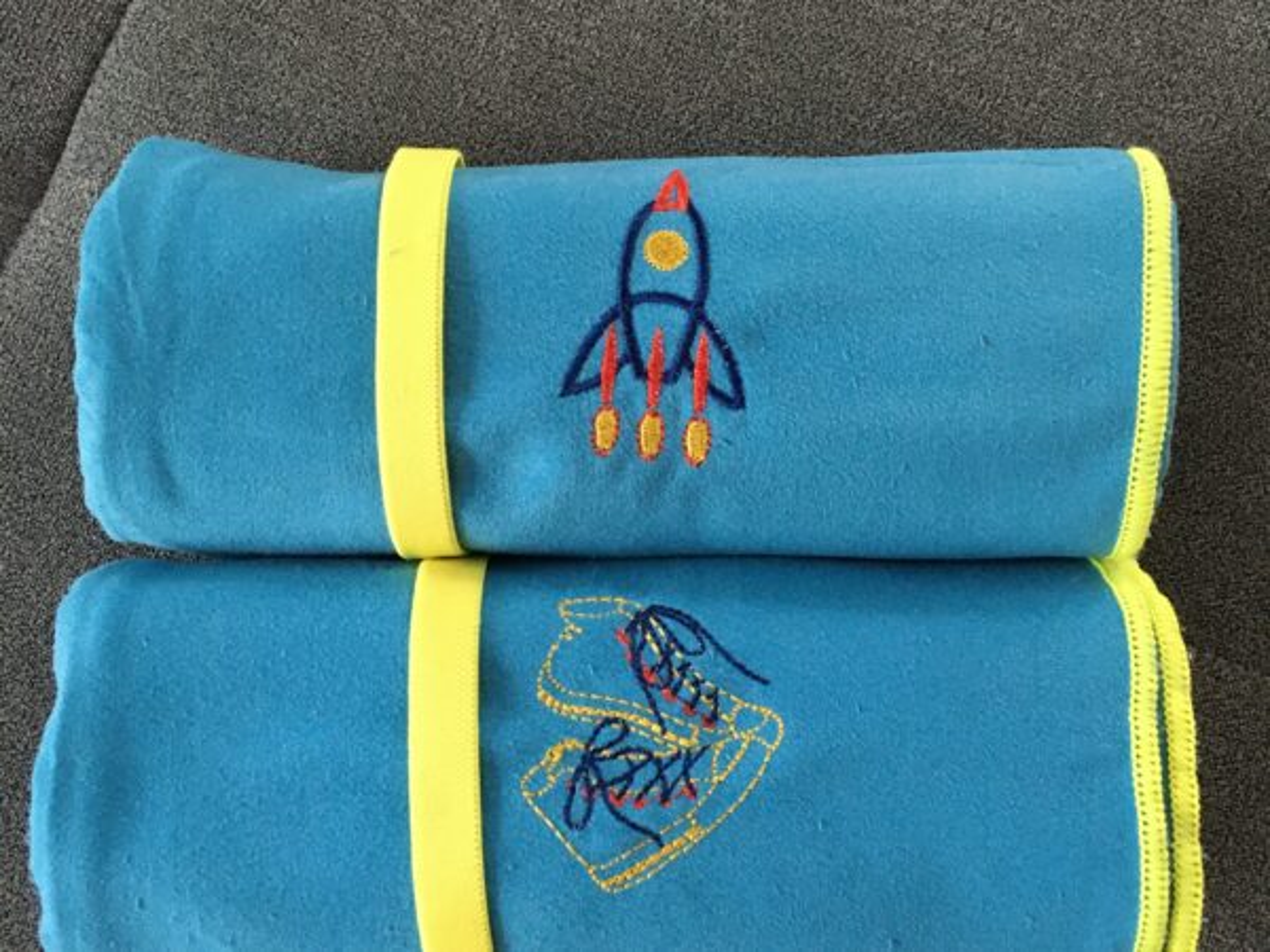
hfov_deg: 61.7
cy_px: 476
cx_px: 635
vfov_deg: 48.2
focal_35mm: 29
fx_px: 1064
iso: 200
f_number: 2.2
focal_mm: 4.15
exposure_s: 1/17
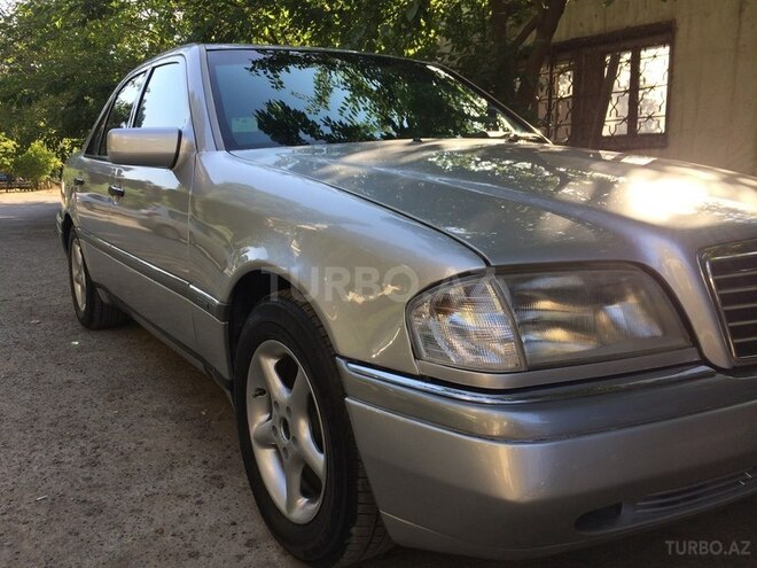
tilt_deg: -9.5
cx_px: 378
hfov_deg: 61.7
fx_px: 634
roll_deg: -0.5
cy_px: 284
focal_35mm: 29
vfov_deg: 48.2
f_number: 2.2
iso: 32
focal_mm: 4.15
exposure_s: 1/360
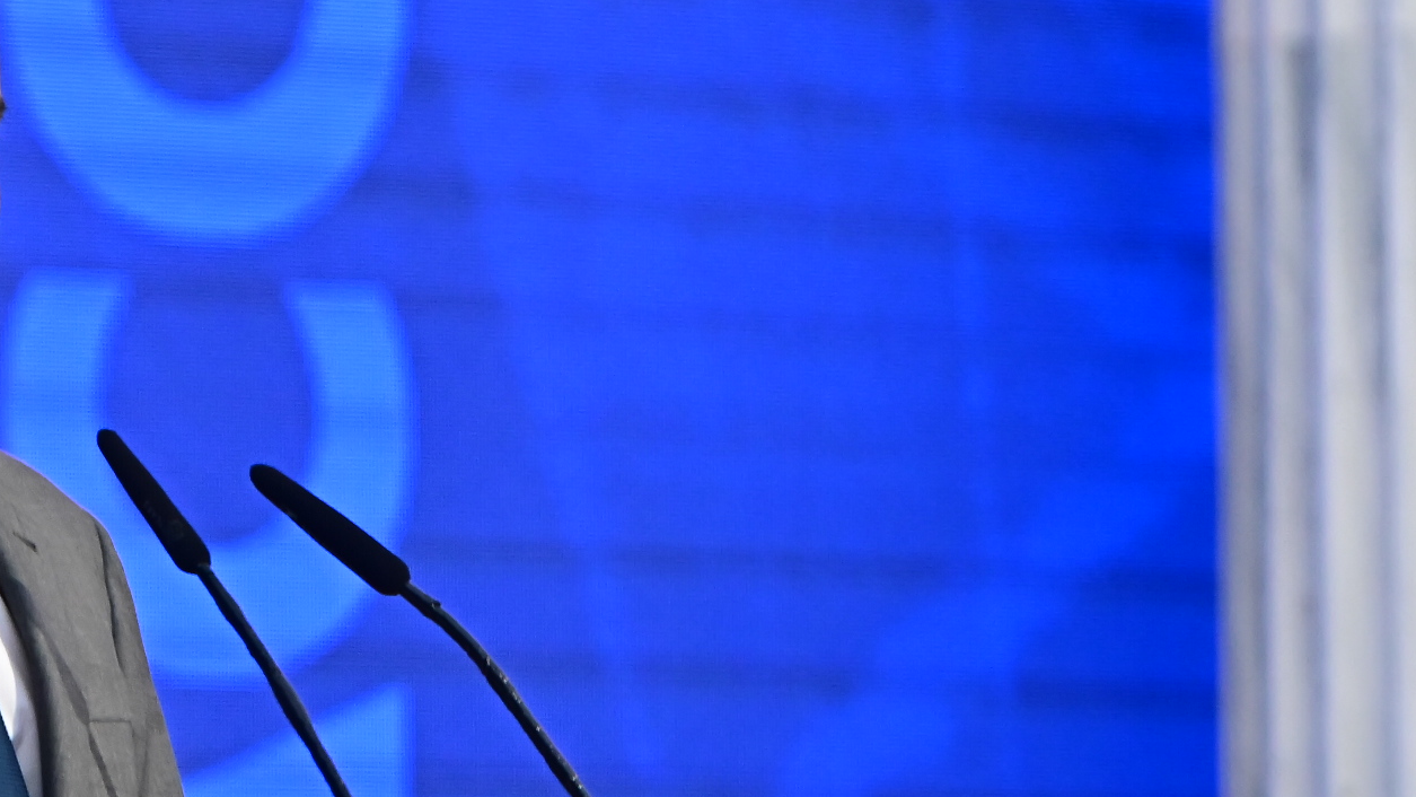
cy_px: 657
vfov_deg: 2.6
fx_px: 17835
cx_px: 443
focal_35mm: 475
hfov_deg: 4.5
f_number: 3.5
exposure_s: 1/1000
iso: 1000
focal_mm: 165
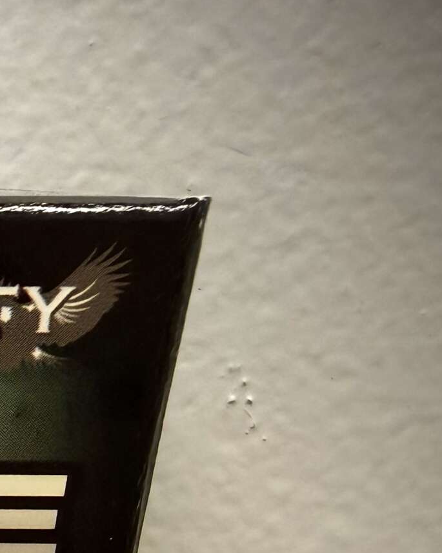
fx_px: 1145
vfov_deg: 25.2
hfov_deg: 18.2
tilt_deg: -18.0
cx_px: -305
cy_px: 607
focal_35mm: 70
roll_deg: +0.2
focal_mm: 2.22
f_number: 2.2
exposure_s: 1/120
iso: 320
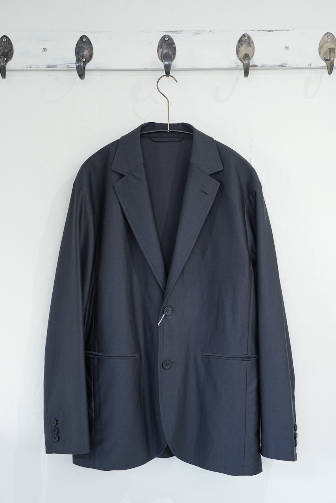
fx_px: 658
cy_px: 252
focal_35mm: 47
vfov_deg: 41.9
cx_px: 168
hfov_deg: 28.7
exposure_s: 1/25
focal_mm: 47
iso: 1000
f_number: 8
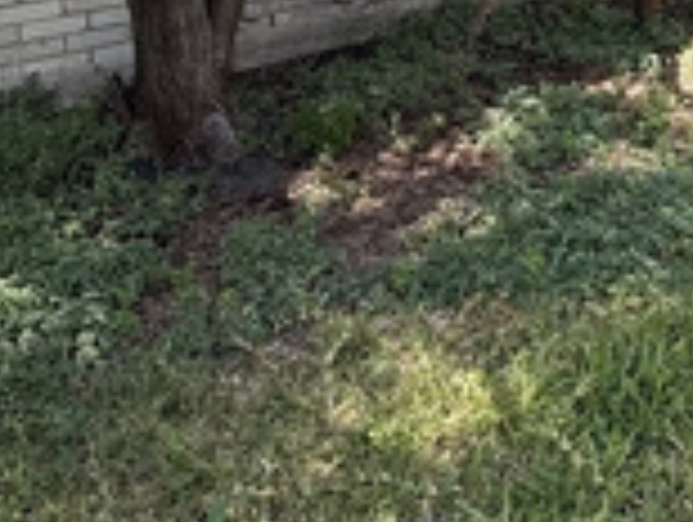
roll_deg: +1.4
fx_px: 1163
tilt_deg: -3.0
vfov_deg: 21.8
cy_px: -225
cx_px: 652
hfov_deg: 31.3
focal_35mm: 58
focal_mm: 2.22
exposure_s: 1/271
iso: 50
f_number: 2.2
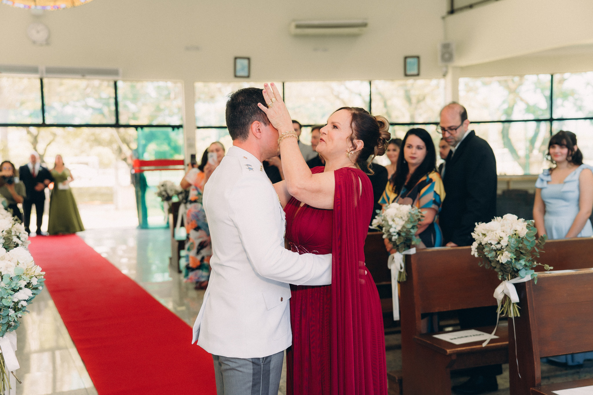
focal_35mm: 43
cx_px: 296
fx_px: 715
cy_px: 198
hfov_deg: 45.1
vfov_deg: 30.9
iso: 160
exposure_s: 1/200
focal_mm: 43
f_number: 2.8
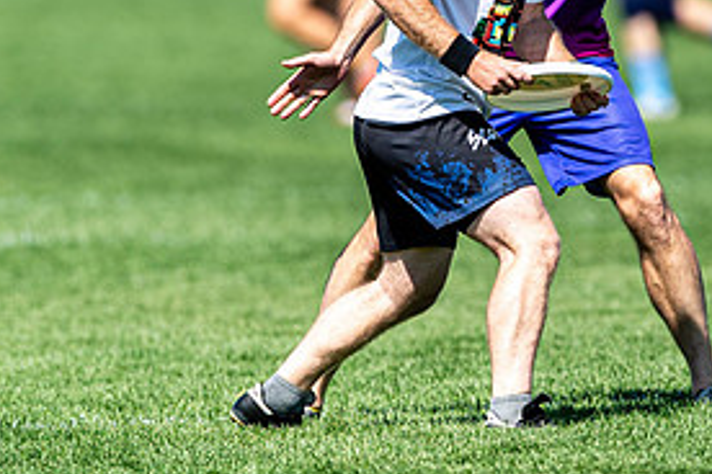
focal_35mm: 1380
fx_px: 27291
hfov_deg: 1.5
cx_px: 743
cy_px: 6
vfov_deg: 1.0
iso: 100
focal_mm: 400
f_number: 2.8
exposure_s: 1/2000
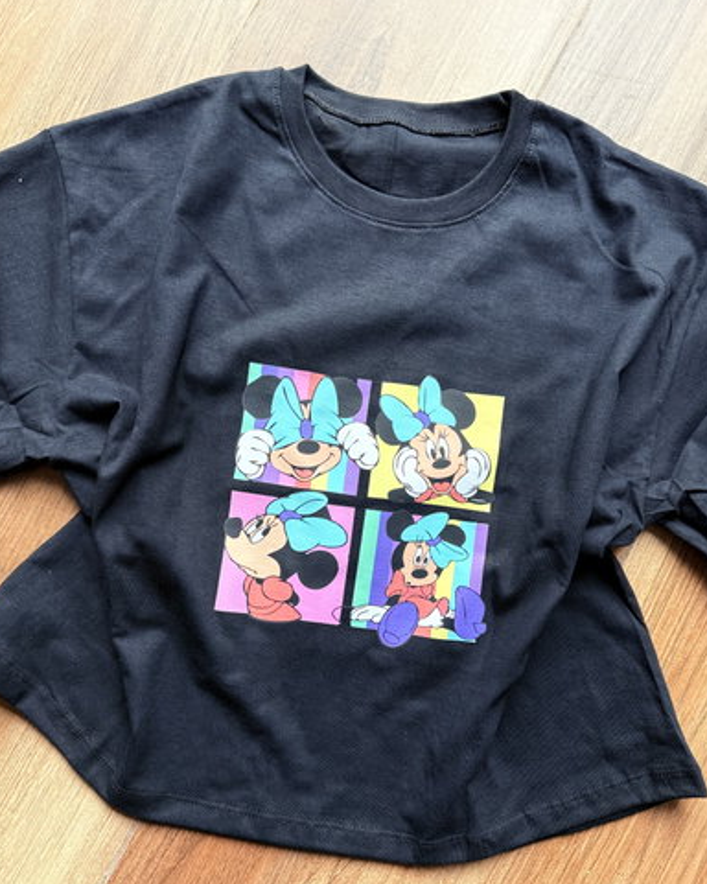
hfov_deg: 54.9
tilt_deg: -87.6
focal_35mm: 26
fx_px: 680
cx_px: 348
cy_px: 467
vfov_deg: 66.0
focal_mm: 6.76
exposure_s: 1/97
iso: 200
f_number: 1.78
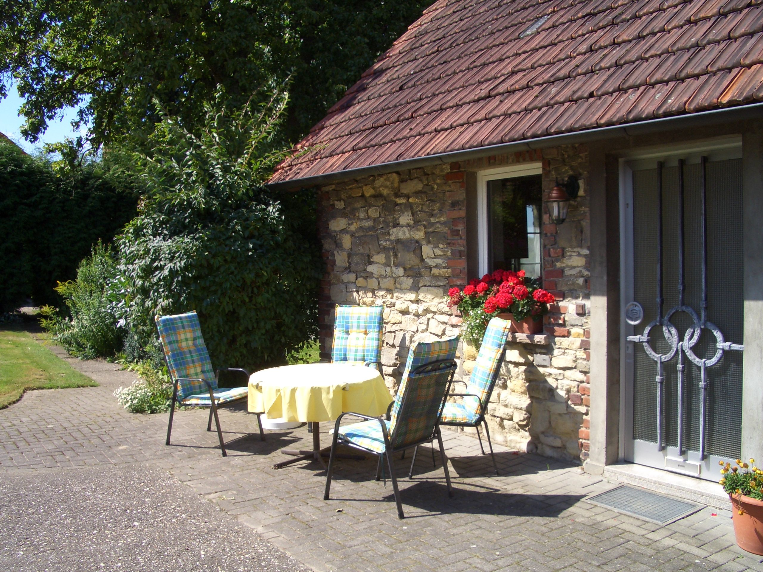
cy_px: 286
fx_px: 771
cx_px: 382
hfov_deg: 52.6
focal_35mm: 35
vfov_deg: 40.7
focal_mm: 5.8
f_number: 4.3
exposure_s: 1/250
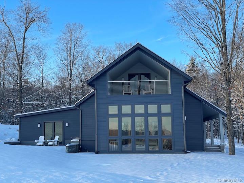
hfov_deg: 36.8
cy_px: 92
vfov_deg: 28.0
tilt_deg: +8.1
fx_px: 367
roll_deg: +1.4
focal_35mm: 52
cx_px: 122
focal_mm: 6
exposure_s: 1/300
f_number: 2
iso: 25
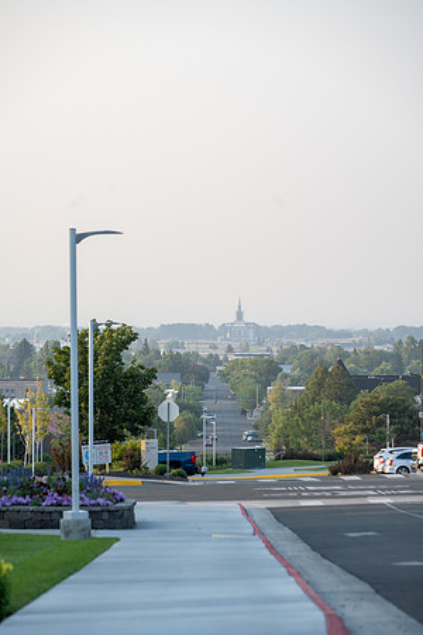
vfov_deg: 11.4
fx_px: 3172
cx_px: 212
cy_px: 318
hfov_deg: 7.6
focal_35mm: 180
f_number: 6.3
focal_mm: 180
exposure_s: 1/250
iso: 200
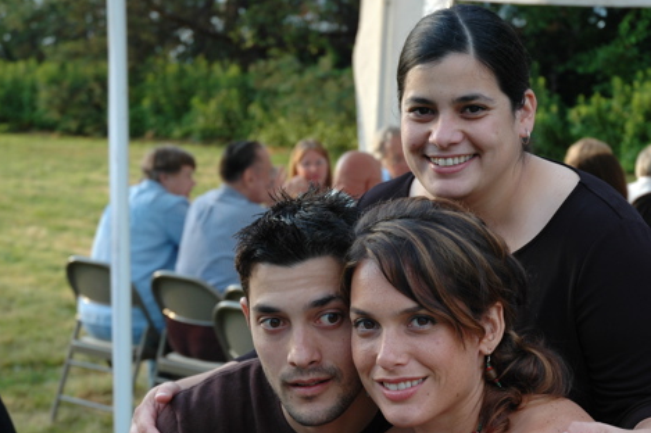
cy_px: 270
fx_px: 1626
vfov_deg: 15.2
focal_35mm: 90
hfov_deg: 22.6
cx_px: 407
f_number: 4.5
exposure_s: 1/100
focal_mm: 44
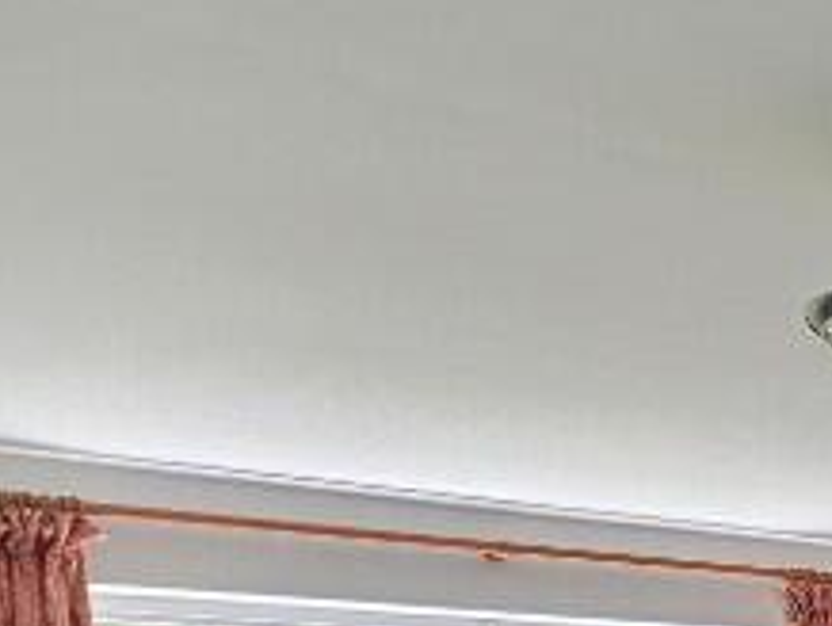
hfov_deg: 20.2
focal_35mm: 61
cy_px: 928
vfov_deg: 20.7
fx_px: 1468
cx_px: 1576
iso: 50
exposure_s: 1/60
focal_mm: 2.2
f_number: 2.2
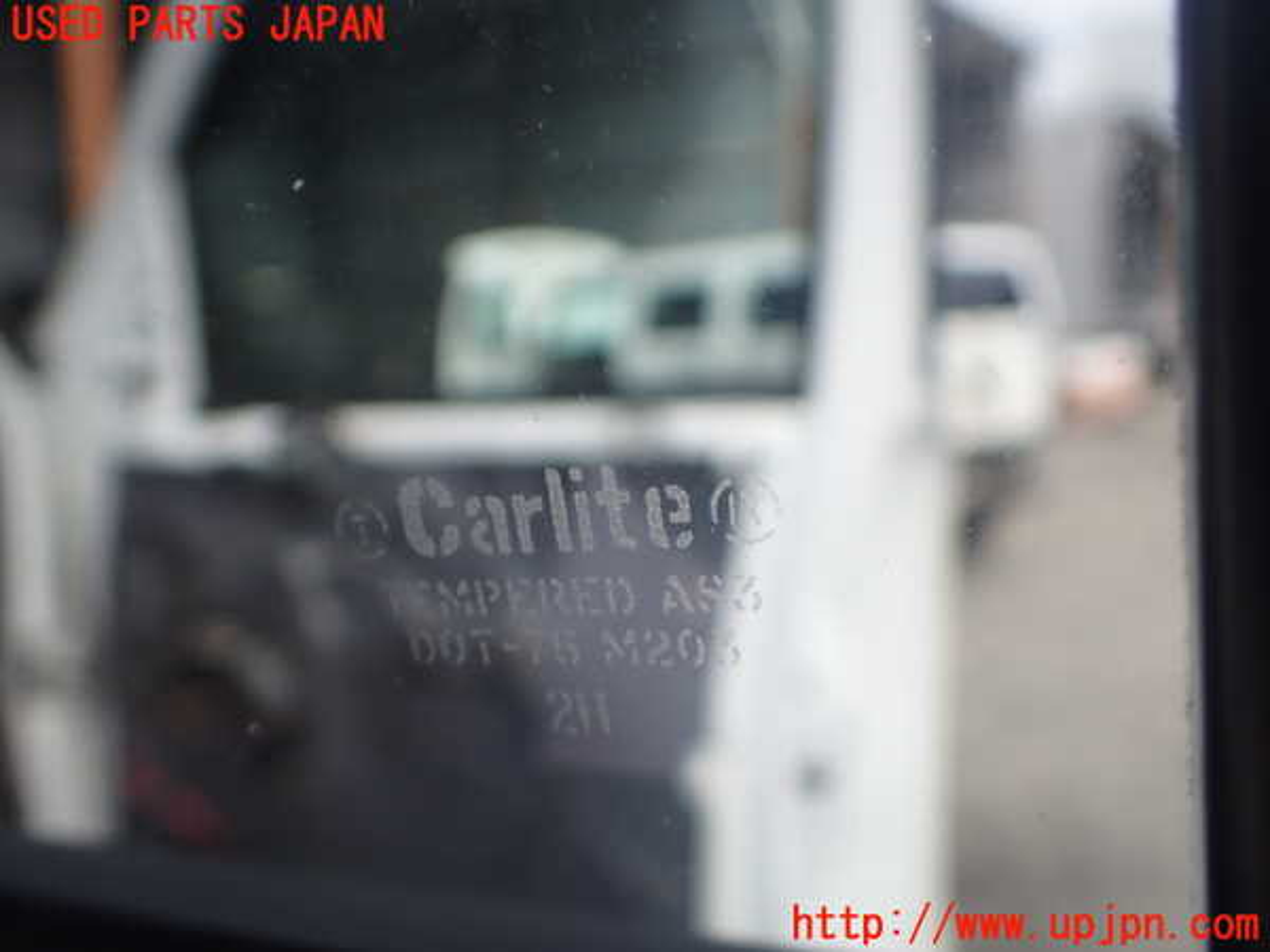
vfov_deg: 46.8
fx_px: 1101
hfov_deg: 60.0
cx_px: 635
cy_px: 476
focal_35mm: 30
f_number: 2.3
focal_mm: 5.4
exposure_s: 1/200
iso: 100
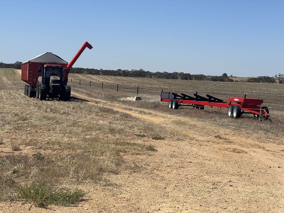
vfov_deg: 19.1
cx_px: 142
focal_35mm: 77
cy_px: 106
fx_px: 632
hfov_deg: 25.3
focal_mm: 9
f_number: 2.8
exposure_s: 1/1410
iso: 32
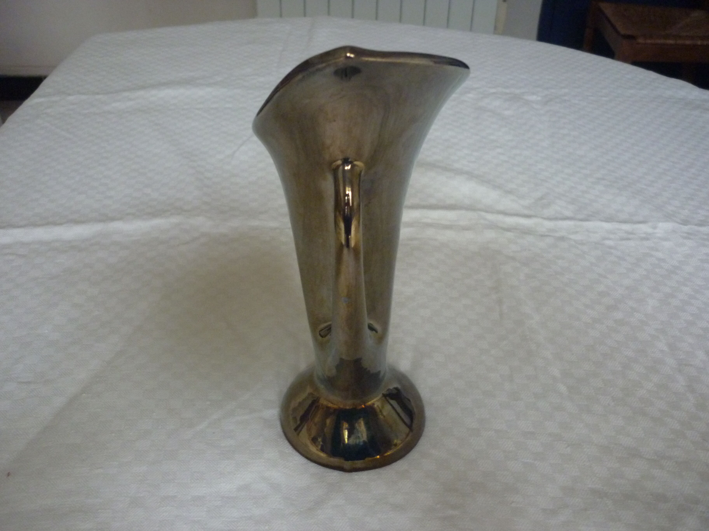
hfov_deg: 55.4
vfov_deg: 42.9
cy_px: 266
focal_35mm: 33
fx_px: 676
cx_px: 354
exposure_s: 1/13
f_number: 2.8
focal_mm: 5.5
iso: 400
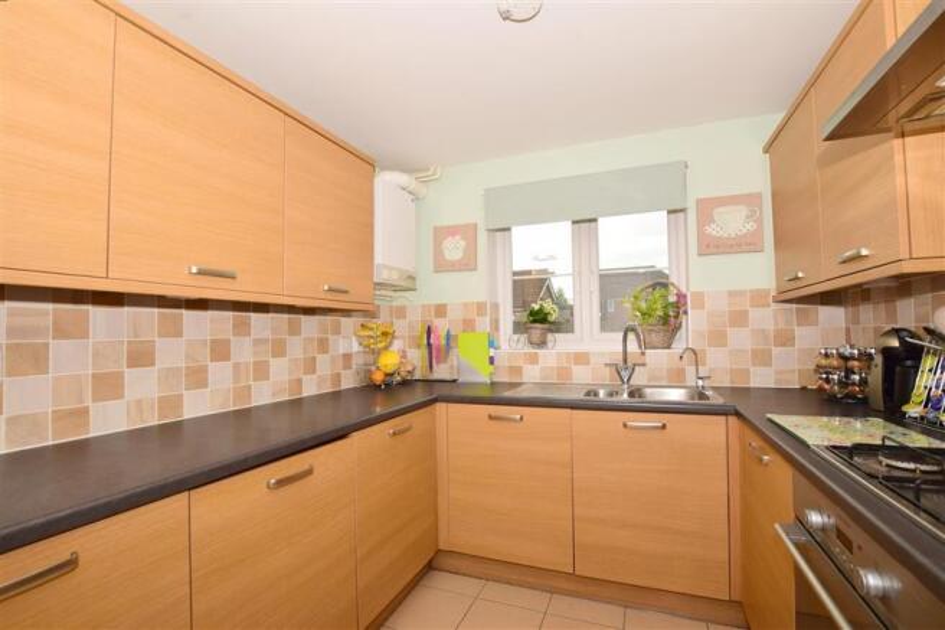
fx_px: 394
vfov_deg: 77.3
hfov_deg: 100.4
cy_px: 315
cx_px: 472
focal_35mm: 15
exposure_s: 1/200
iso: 200
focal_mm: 10
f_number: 11
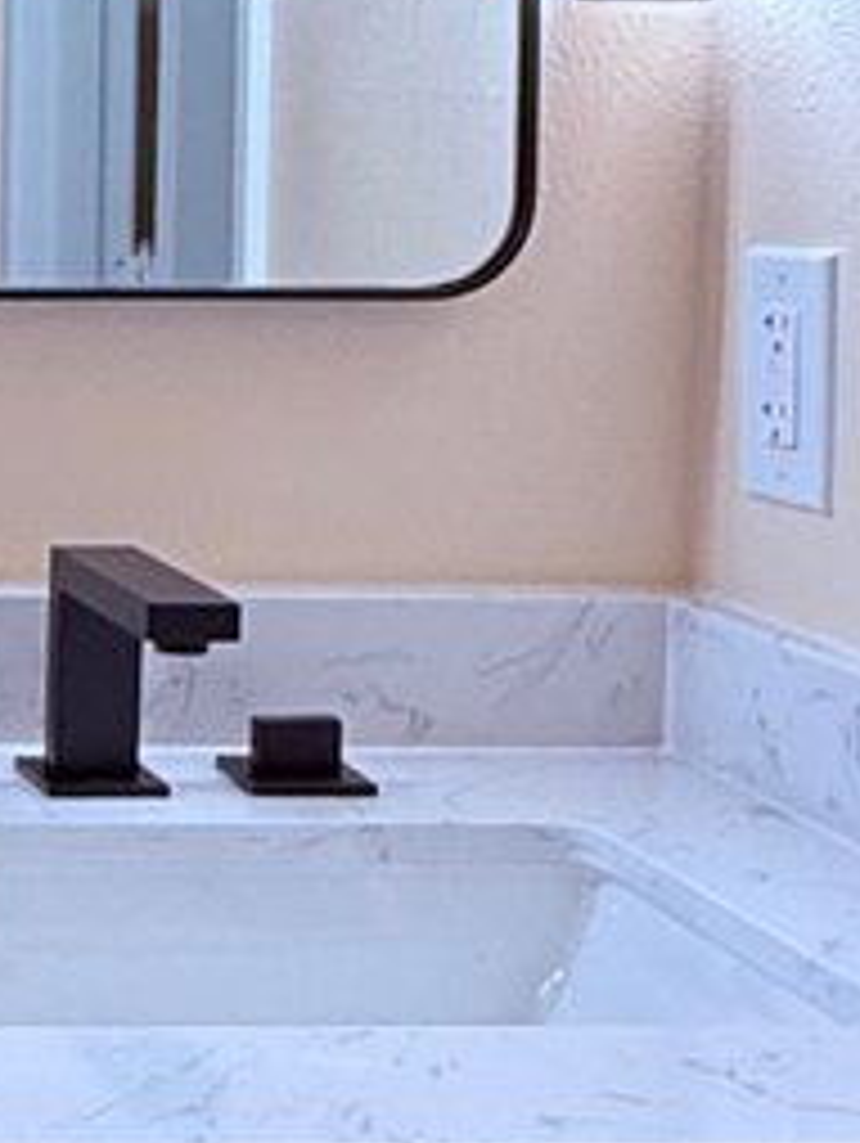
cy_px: 290
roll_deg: -0.8
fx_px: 2910
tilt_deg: -3.6
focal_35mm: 88
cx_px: -716
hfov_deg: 14.6
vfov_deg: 22.0
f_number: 2.2
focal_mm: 2.22
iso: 200
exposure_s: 1/120
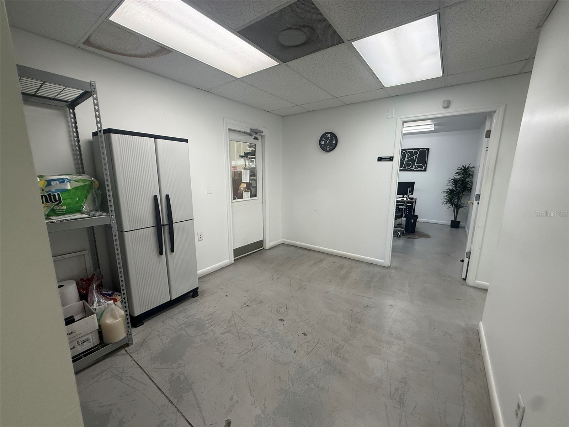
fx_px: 230
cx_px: 284
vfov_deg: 85.7
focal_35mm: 14
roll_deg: +1.8
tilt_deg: -10.7
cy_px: 214
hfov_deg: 102.1
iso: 200
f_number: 2.2
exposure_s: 1/120
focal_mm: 2.22
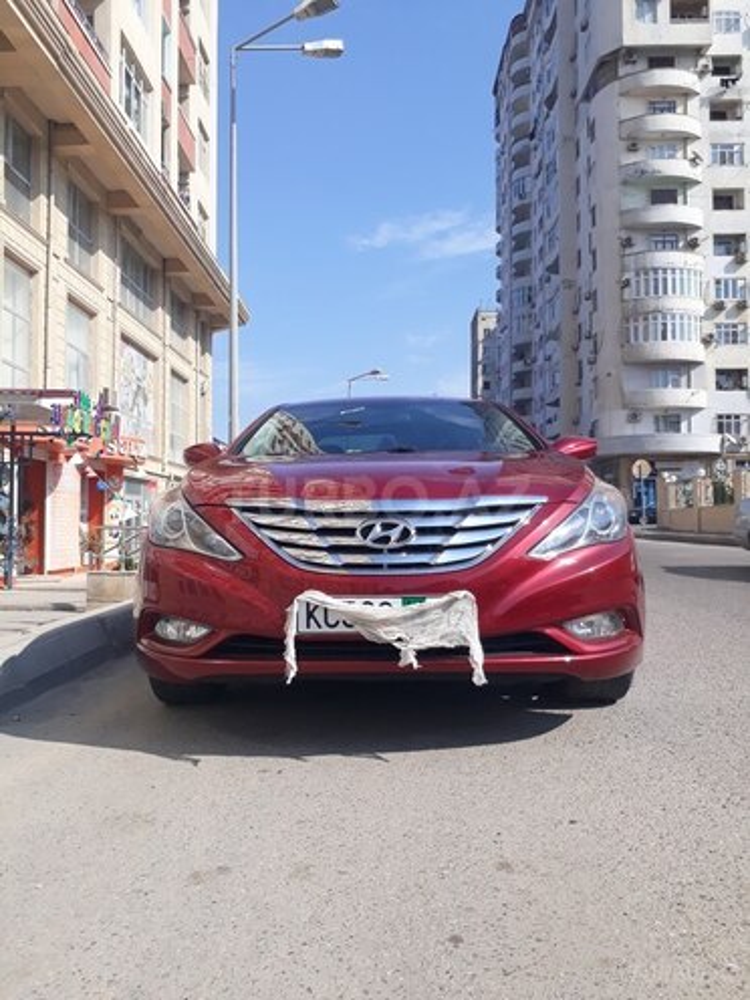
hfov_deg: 51.4
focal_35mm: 27
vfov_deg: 65.3
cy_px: 500
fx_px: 780
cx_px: 375
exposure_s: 1/1267
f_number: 1.9
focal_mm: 3.6
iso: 40
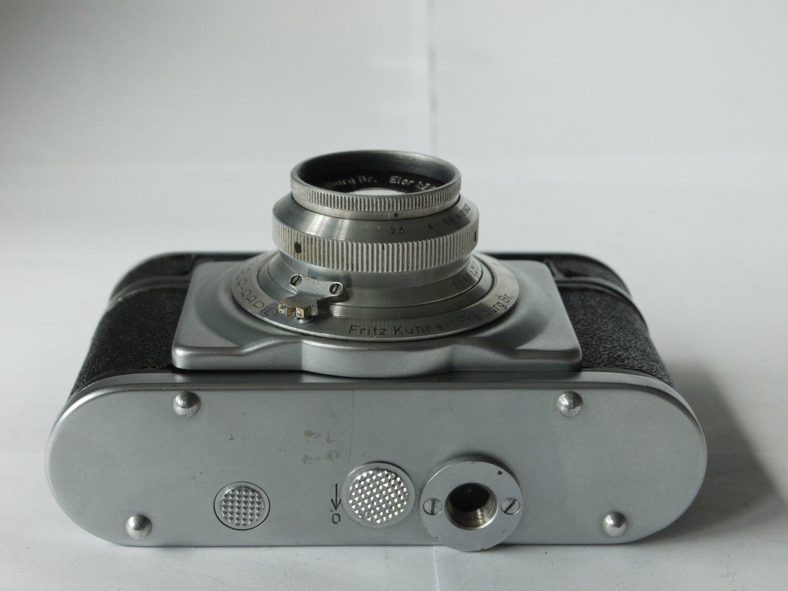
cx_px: 394
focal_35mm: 64
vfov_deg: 22.9
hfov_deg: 30.3
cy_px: 296
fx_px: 1457
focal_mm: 32
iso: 400
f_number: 9
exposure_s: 1/15
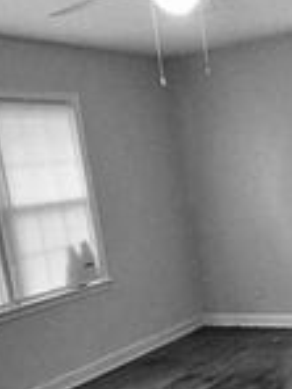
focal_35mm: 56
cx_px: 318
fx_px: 630
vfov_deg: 33.5
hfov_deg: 24.4
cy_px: 301
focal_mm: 1.74
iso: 500
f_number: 2.2
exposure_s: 1/60.2
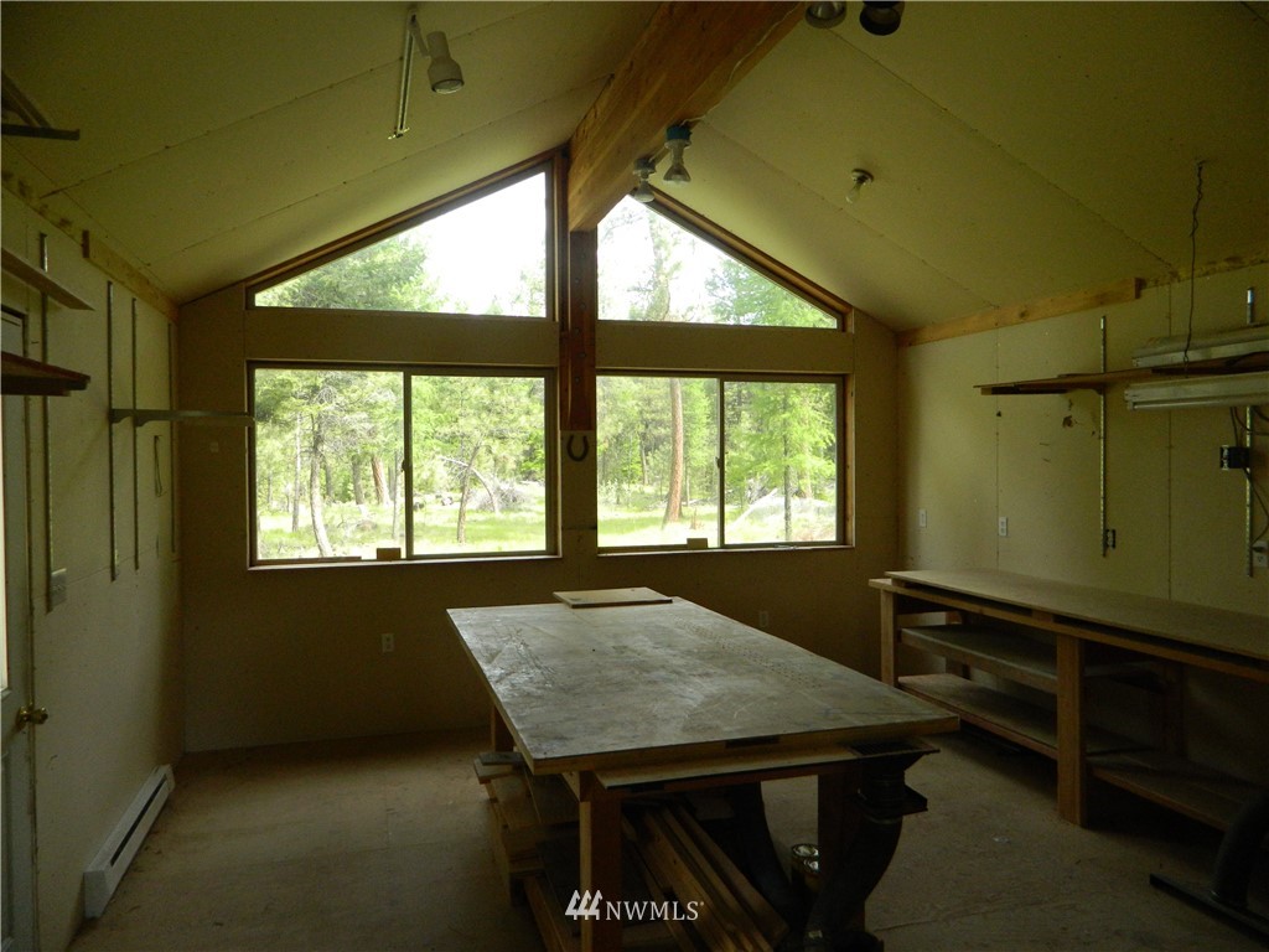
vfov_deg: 54.9
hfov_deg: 69.4
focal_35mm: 25
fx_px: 916
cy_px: 476
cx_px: 634
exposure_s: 1/250
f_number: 3.1
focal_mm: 4.5
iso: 280
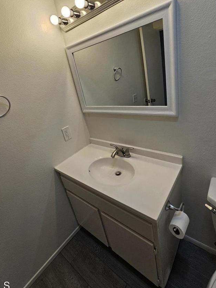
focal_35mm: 16
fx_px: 133
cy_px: 125
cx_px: 107
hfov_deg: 78.1
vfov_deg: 93.9
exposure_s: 1/175
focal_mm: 2.2
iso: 50
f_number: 2.2
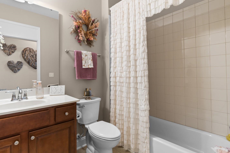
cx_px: 102
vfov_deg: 70.4
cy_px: 74
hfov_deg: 92.9
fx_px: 109
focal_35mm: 17
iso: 100
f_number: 4.5
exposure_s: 1/3
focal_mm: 10
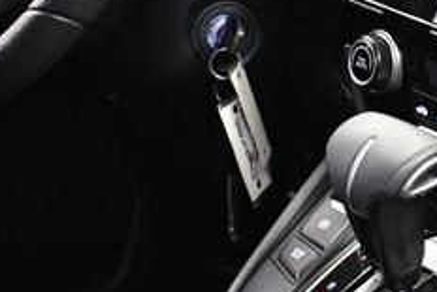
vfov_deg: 8.0
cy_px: 134
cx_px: 490
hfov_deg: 11.8
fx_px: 2077
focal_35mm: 171
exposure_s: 1/60
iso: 4500
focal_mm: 31
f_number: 4.2
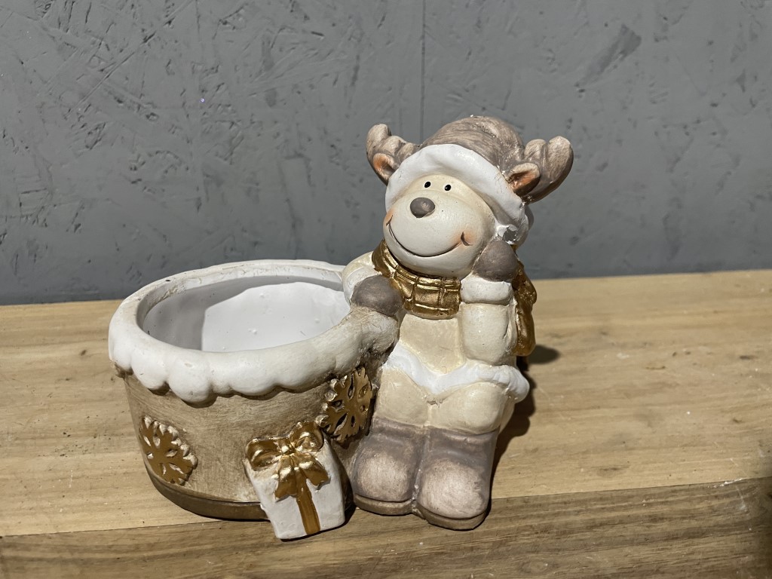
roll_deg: +0.5
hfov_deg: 67.3
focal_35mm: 26
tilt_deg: -23.0
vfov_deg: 53.1
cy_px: 290
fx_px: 580
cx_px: 386
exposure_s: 1/50
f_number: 1.6
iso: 125
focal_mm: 4.2
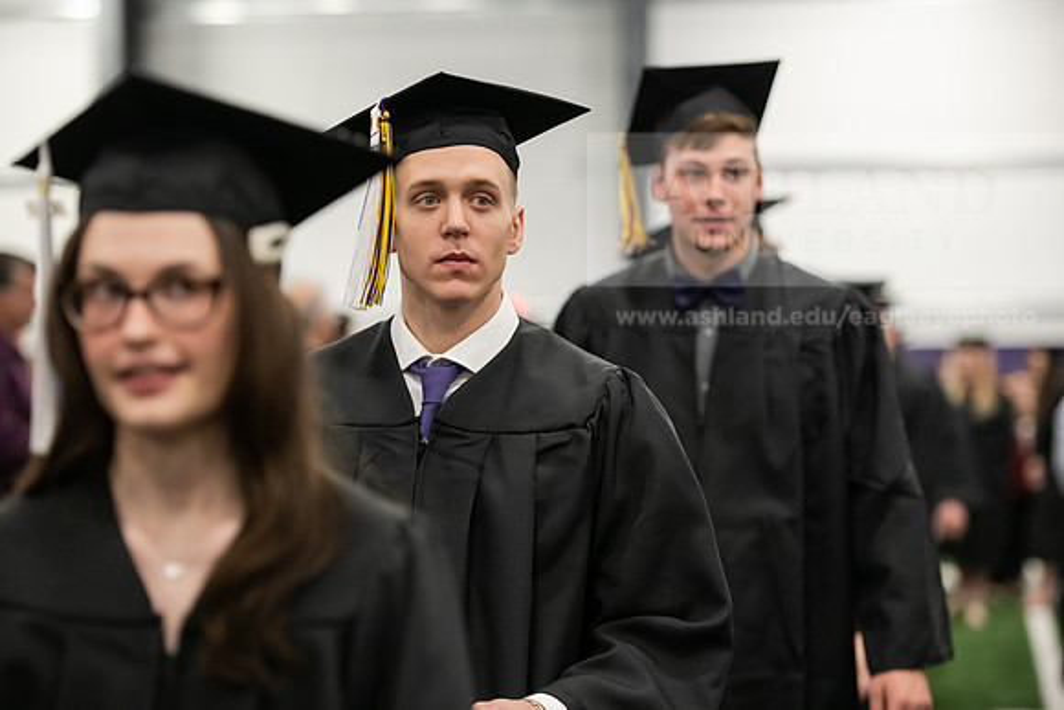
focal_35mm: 110
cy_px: 355
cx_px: 532
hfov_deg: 18.6
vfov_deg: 12.5
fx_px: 3252
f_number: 3.2
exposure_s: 1/200
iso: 3200
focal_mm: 110
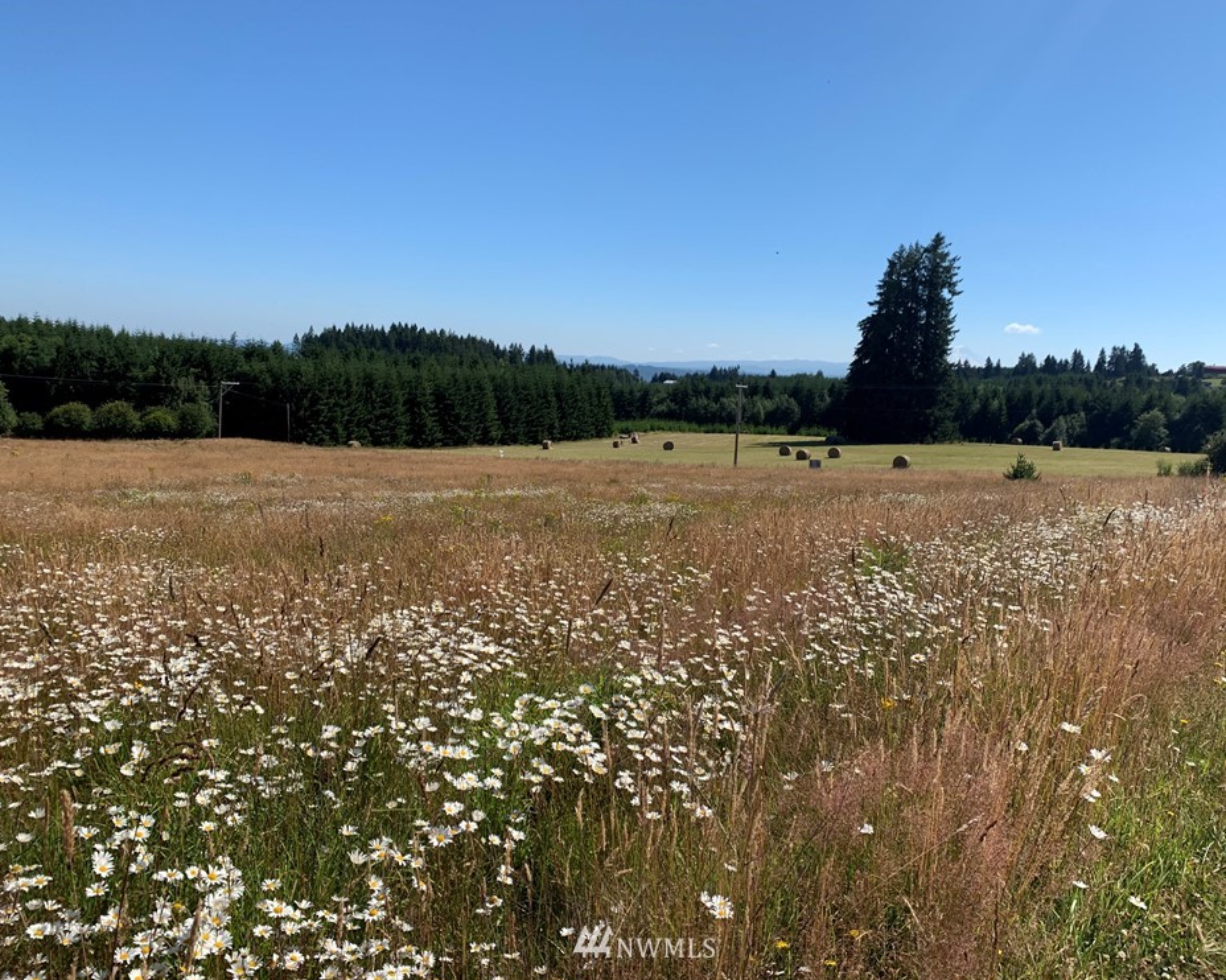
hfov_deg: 62.2
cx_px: 647
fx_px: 1016
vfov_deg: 51.5
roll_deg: -3.9
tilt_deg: -4.8
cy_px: 485
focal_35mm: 28
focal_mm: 4.25
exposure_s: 1/2611
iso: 25
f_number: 1.8
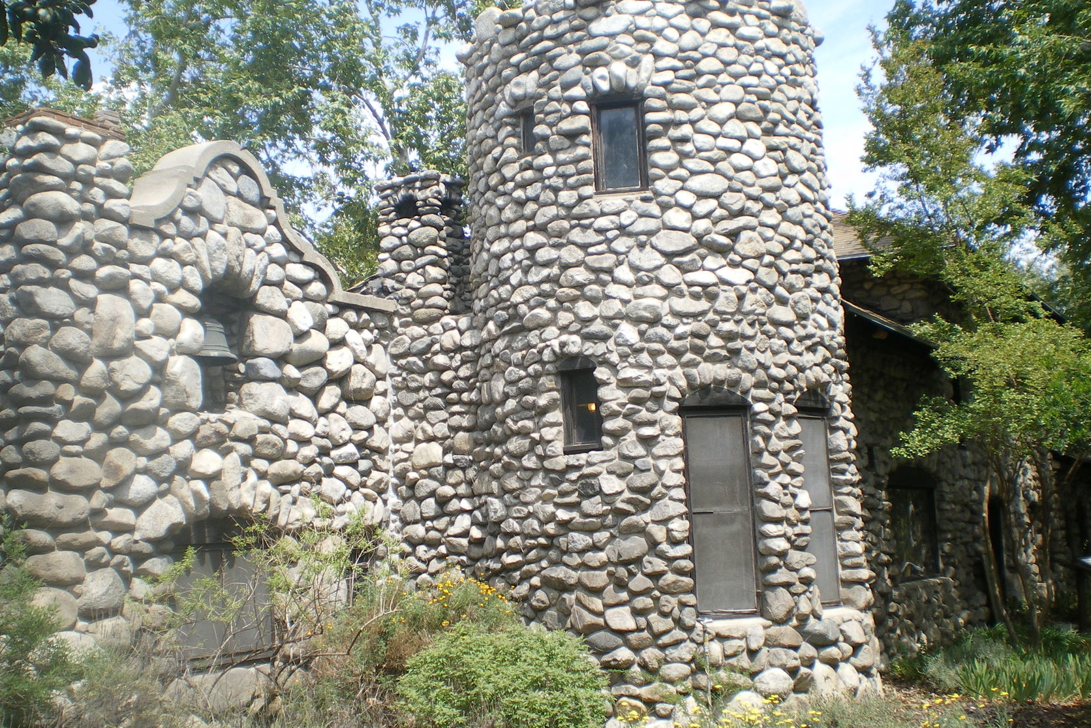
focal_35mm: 43
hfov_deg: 45.4
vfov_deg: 31.2
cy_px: 343
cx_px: 519
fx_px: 1303
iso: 50
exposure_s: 1/160
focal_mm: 6.3
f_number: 4.6
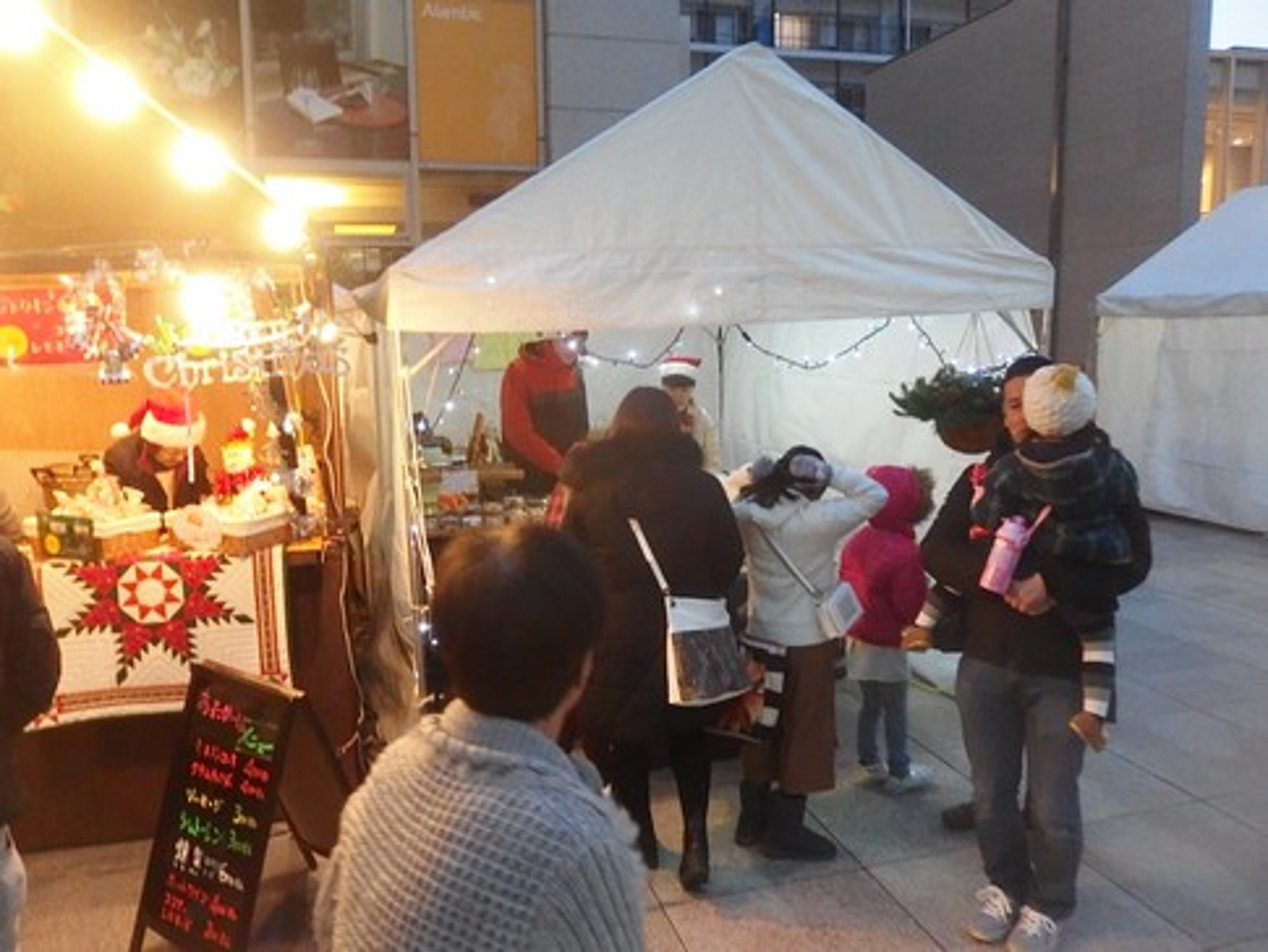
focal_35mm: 26
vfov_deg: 53.1
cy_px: 476
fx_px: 953
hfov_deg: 67.3
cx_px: 634
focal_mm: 4.7
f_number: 2.5
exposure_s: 1/80
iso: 1600
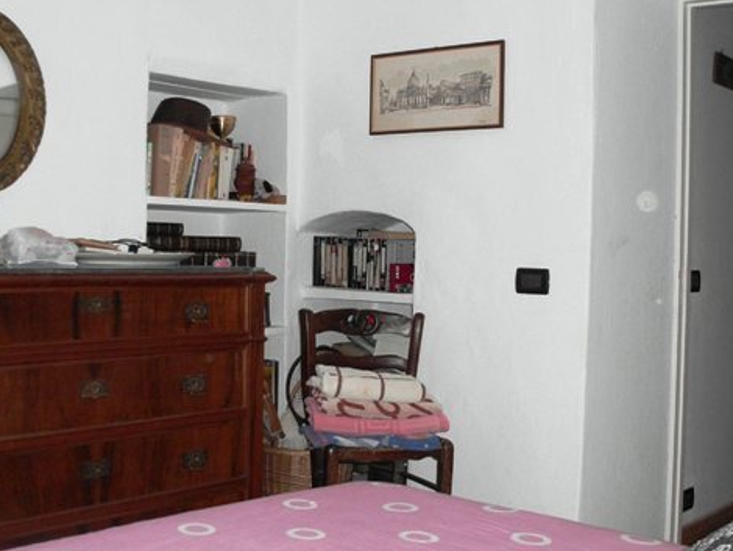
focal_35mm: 49
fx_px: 1038
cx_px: 340
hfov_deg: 38.9
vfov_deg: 29.7
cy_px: 254
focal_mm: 6.3
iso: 200
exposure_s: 1/60
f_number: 2.9
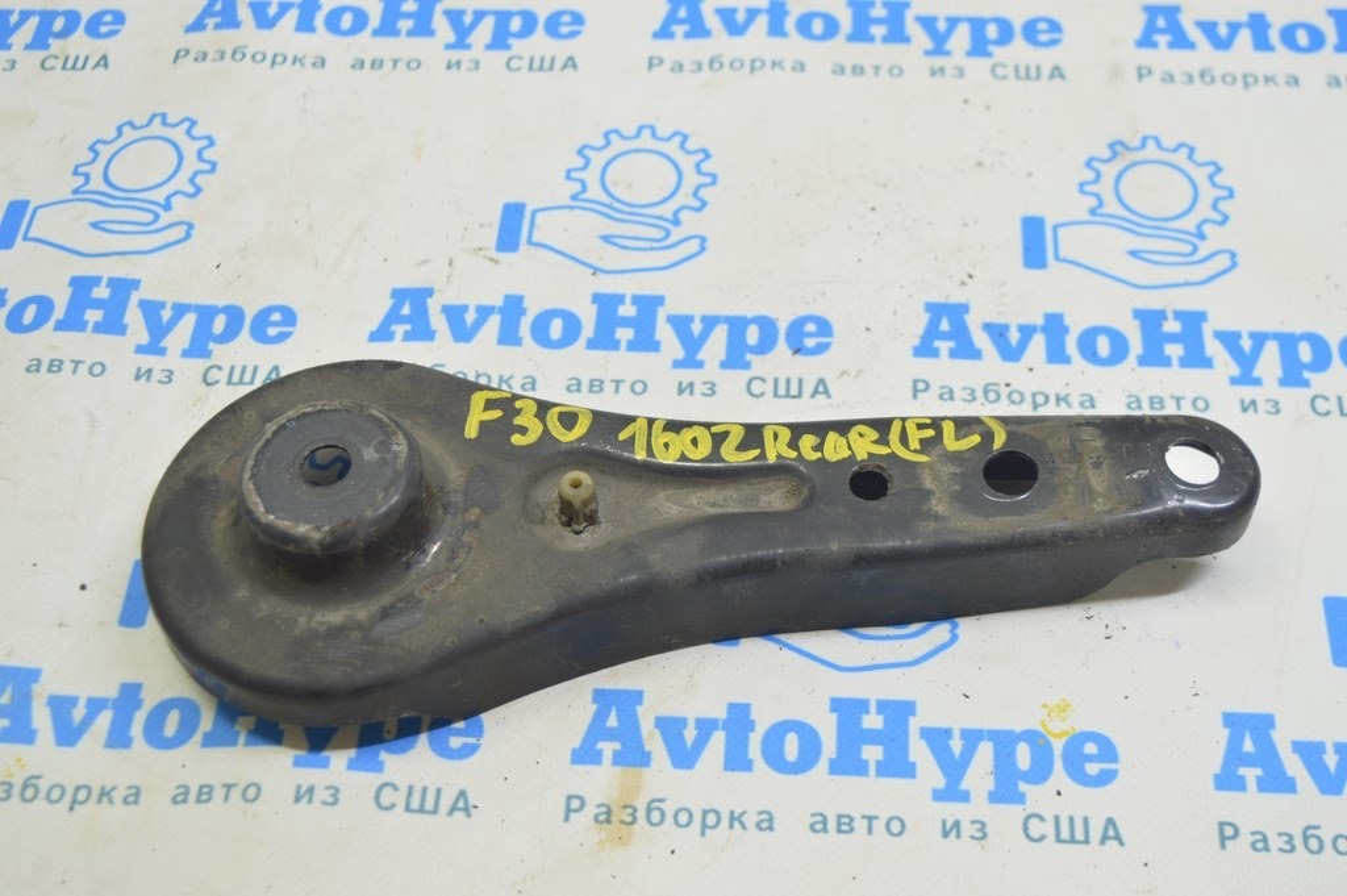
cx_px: 674
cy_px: 448
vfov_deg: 26.4
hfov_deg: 38.9
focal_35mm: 51
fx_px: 1907
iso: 400
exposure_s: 1/20
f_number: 5.6
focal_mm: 34
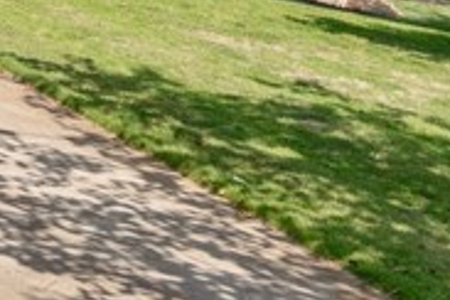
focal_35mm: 95
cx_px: -598
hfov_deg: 14.7
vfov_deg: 12.7
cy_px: -294
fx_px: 1187
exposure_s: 1/1000
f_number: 9
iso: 250
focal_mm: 16
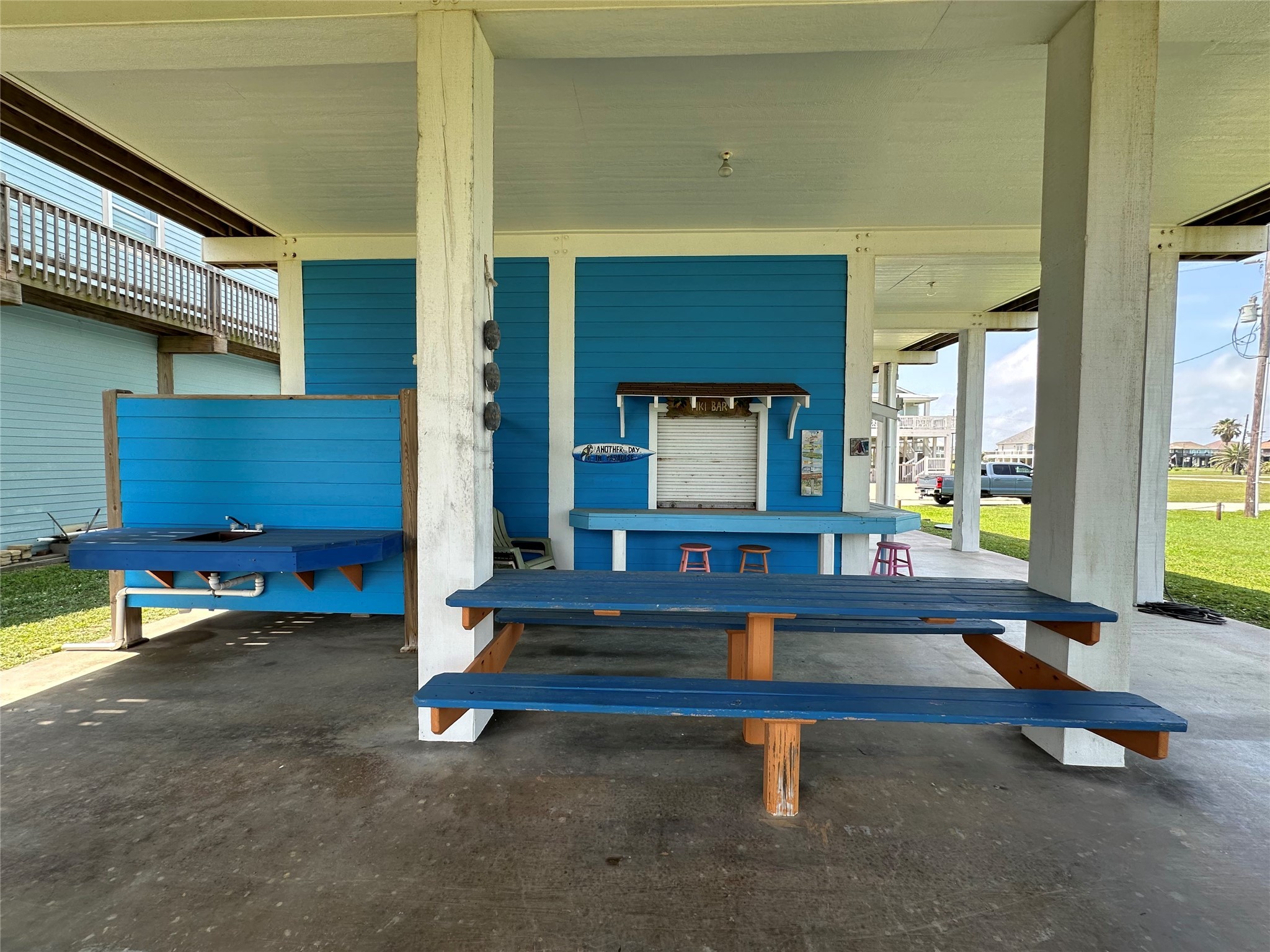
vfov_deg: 85.7
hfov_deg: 102.1
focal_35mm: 14
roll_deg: -1.0
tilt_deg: -1.9
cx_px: 635
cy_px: 476
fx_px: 514
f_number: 2.2
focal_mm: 2.22
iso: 40
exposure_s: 1/279
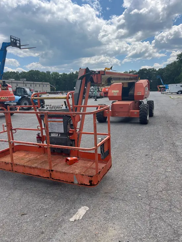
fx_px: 182
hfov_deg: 53.1
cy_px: 121
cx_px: 91
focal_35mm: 26
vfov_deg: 67.3
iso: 50
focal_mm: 5.1
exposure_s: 1/3311
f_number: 1.6
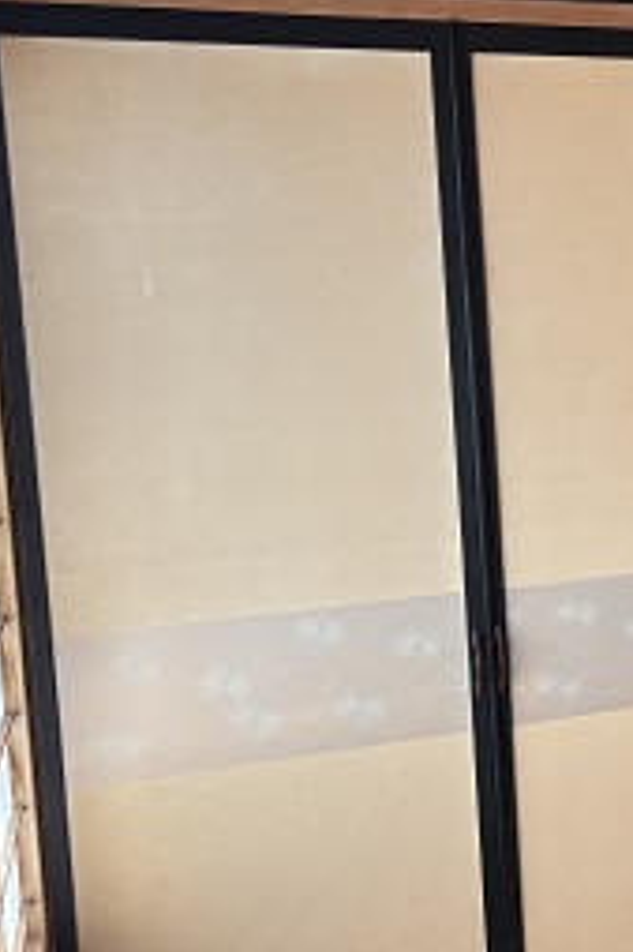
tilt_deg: -6.1
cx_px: 940
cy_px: 440
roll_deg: +1.6
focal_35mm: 61
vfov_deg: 32.9
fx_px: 1611
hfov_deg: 19.5
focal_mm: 5.96
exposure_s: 1/121
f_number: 1.6
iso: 64
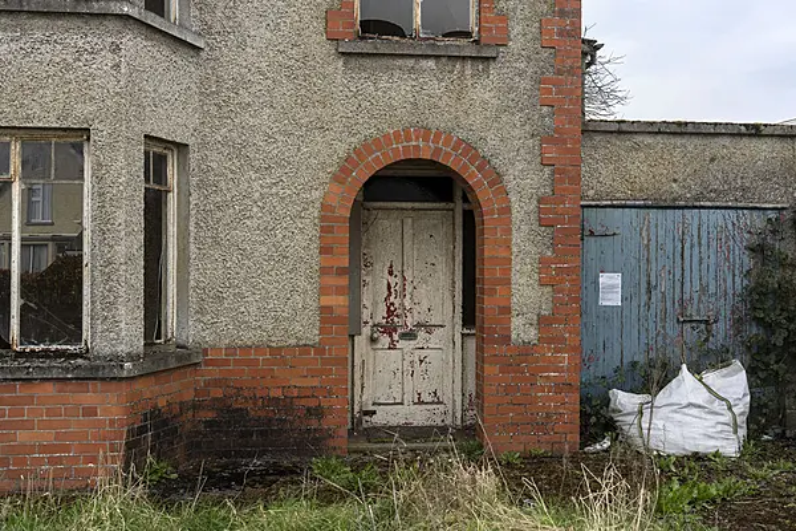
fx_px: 774
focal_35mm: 35
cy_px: 266
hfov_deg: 54.4
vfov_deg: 37.9
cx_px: 398
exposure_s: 1/400
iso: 400
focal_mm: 35
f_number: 8
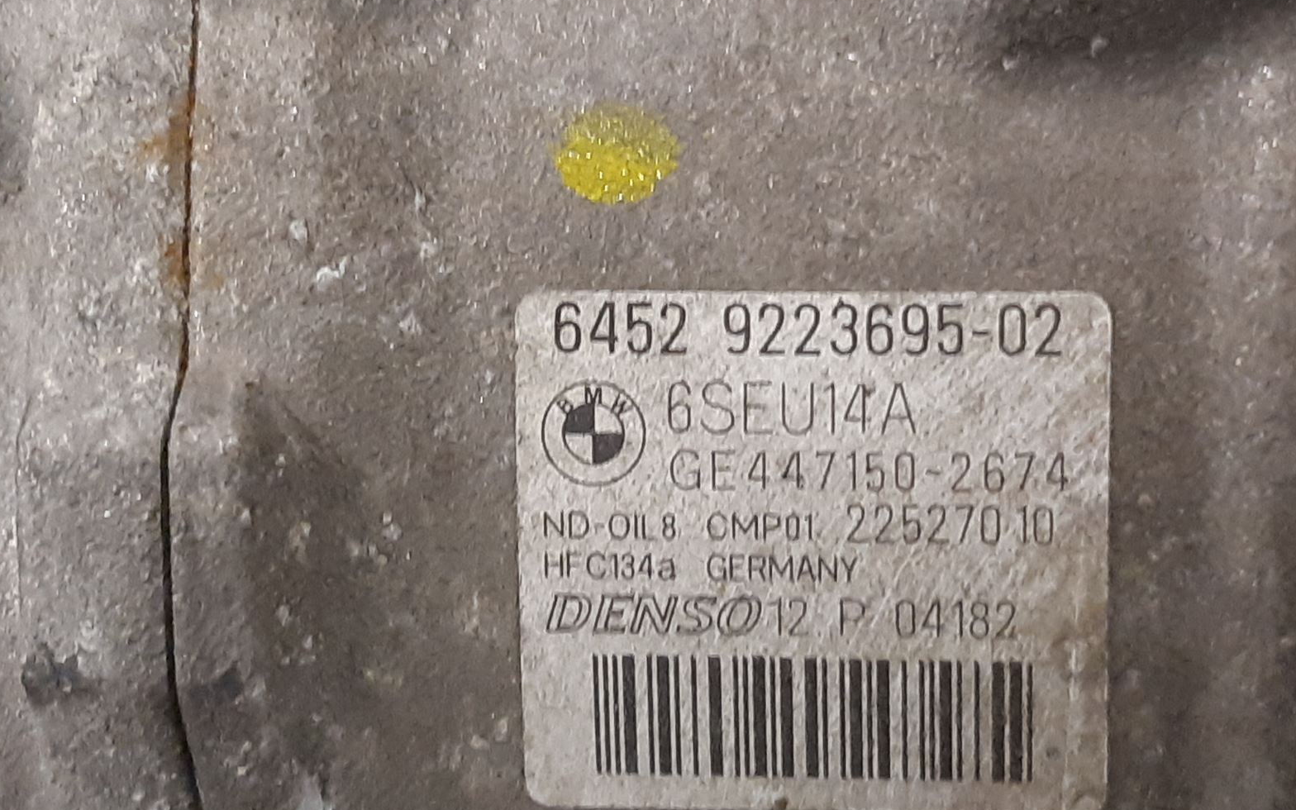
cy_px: 450
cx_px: 707
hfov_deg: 53.9
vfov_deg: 35.3
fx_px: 1272
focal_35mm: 36
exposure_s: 1/33
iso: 250
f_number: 1.7
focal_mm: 3.93
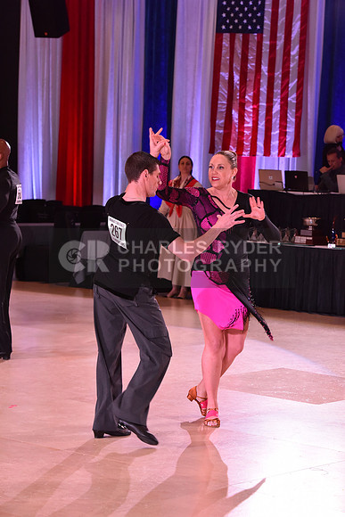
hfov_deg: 13.0
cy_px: 258
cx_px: 172
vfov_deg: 19.5
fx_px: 1508
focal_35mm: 105
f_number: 6.3
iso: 2500
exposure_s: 1/250
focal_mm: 105
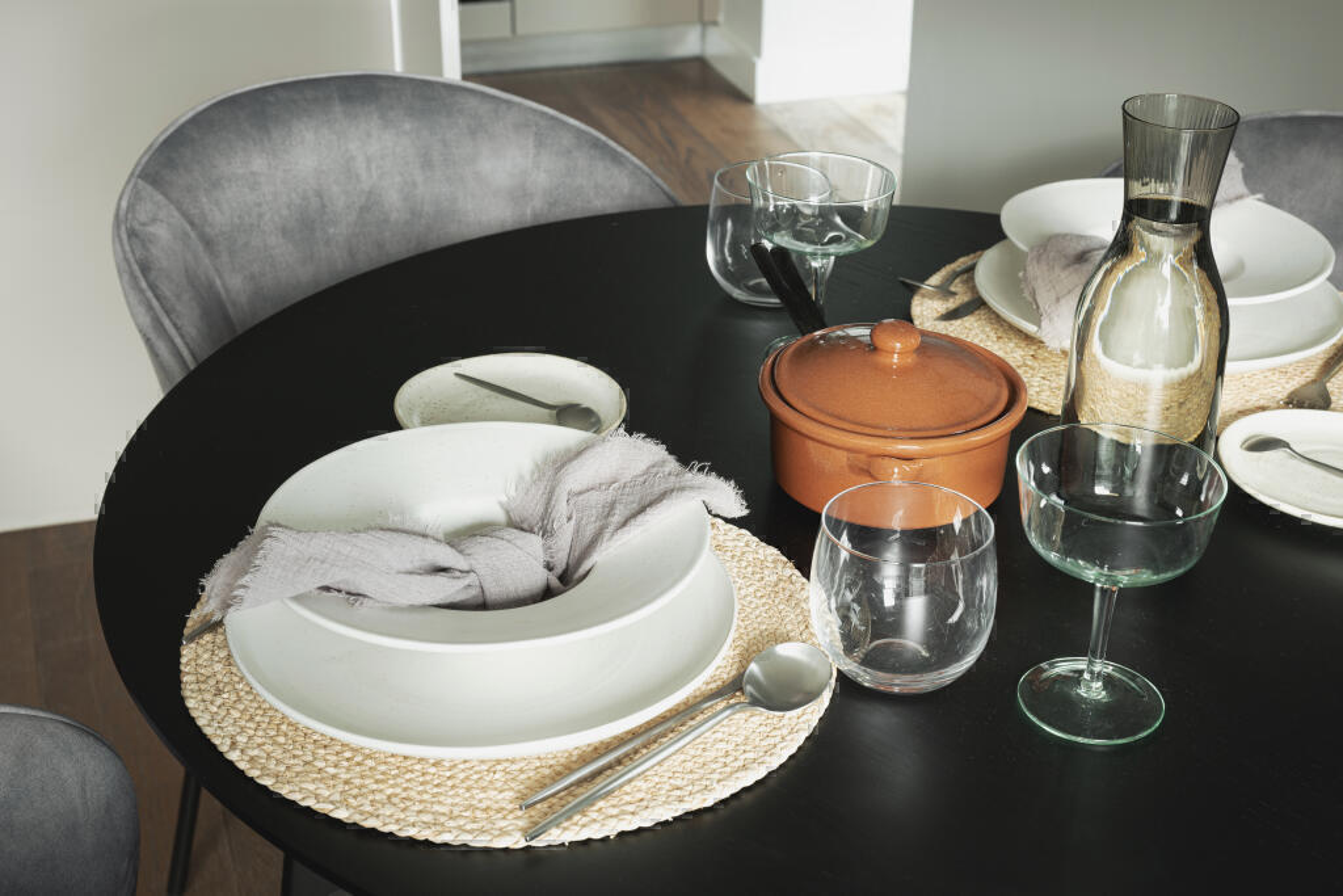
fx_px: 1753
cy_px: 448
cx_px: 672
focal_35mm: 47
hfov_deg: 41.9
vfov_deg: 28.7
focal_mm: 47
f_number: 8
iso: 160
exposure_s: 1/4
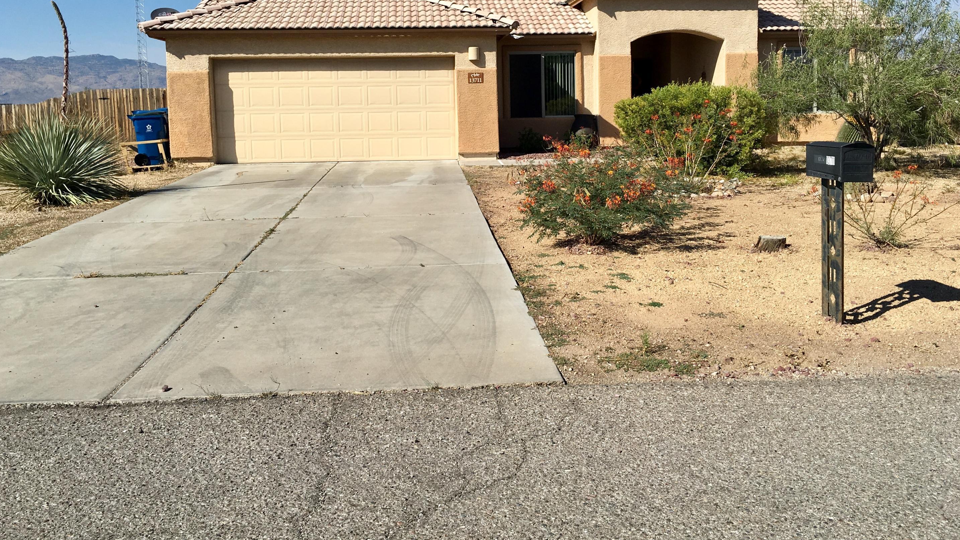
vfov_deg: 35.2
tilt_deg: -5.9
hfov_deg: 59.5
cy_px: 171
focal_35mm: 33
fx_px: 840
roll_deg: -0.5
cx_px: 470
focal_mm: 4.15
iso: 25
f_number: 2.2
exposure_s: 1/2564
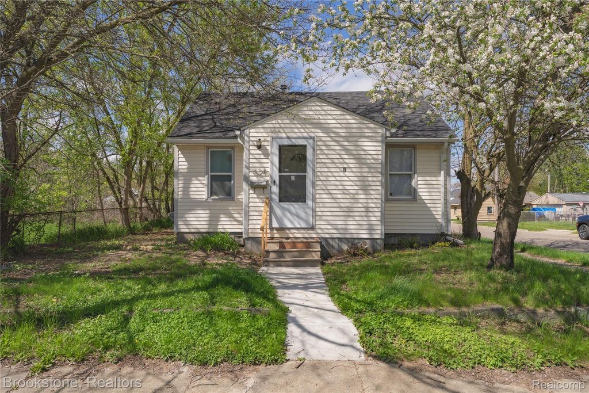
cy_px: 196
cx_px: 294
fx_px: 393
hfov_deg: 73.7
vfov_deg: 53.1
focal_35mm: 24
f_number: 8
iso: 200
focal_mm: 24
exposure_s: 1/1000
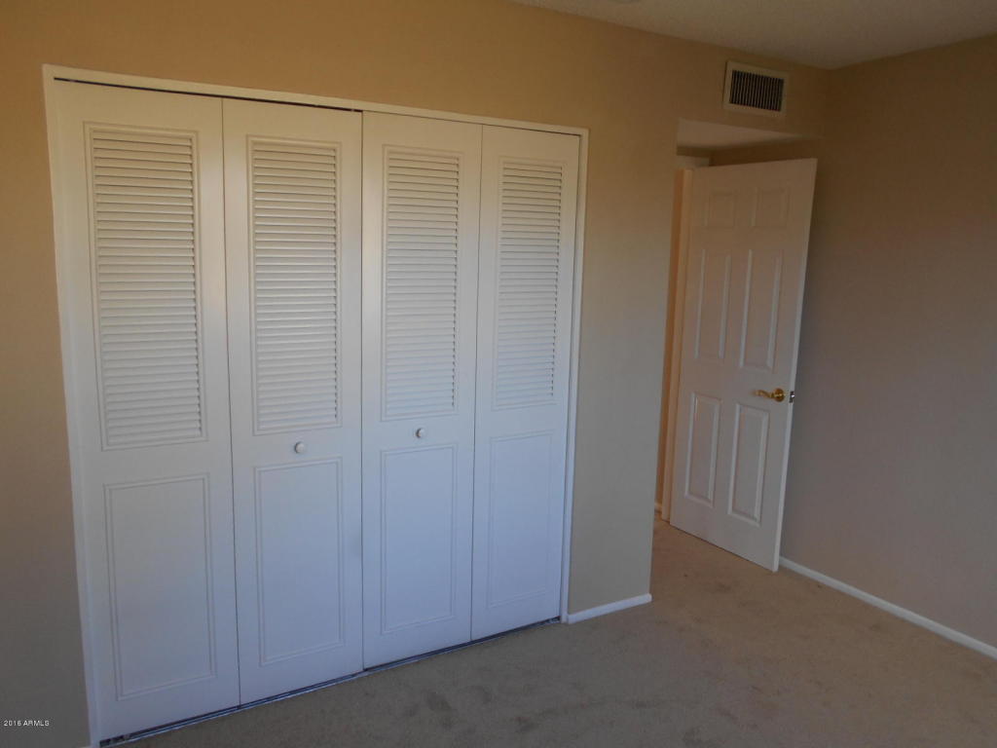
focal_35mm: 26
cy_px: 374
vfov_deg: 53.1
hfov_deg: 67.3
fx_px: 749
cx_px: 498
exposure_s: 1/80
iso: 80
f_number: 3.2
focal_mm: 4.6
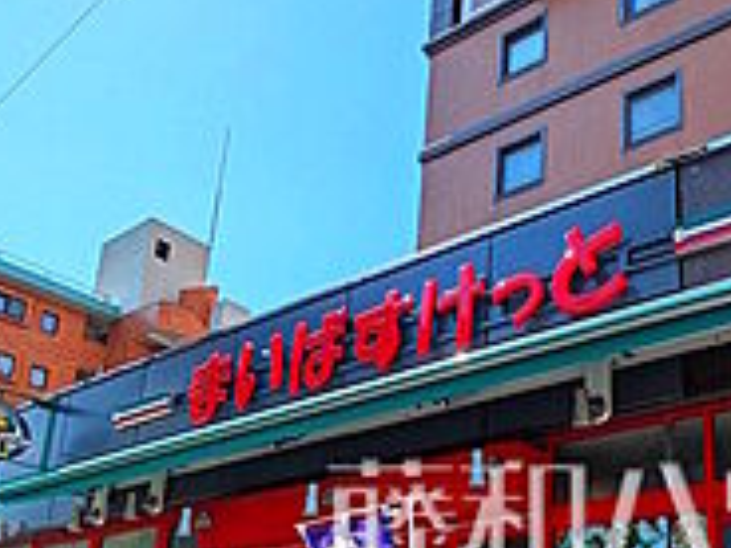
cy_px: 512
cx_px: 644
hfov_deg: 48.8
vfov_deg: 38.4
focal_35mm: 34
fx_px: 718
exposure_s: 1/1965
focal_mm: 1.83
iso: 50
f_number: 2.2
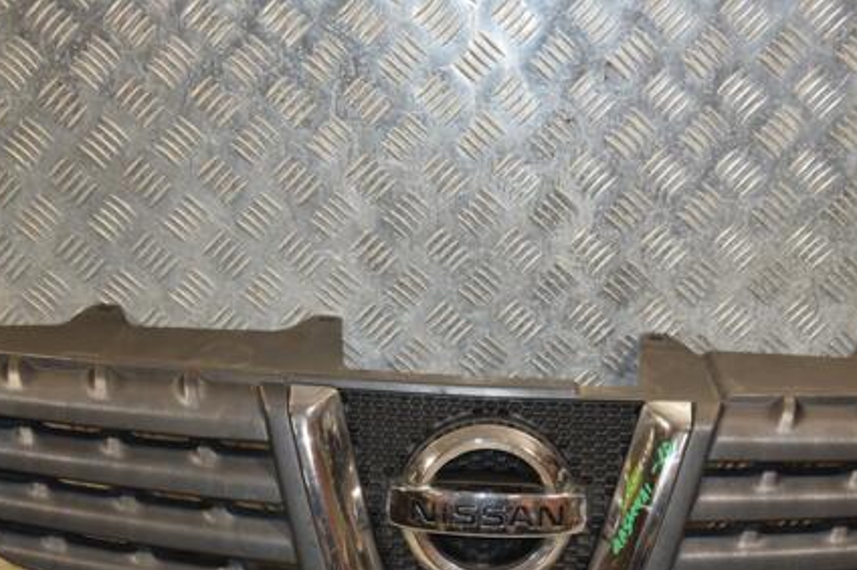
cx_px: 483
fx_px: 1617
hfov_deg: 29.6
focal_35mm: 68
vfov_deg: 19.9
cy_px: 402
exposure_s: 1/160
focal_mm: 32
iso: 800
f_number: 5
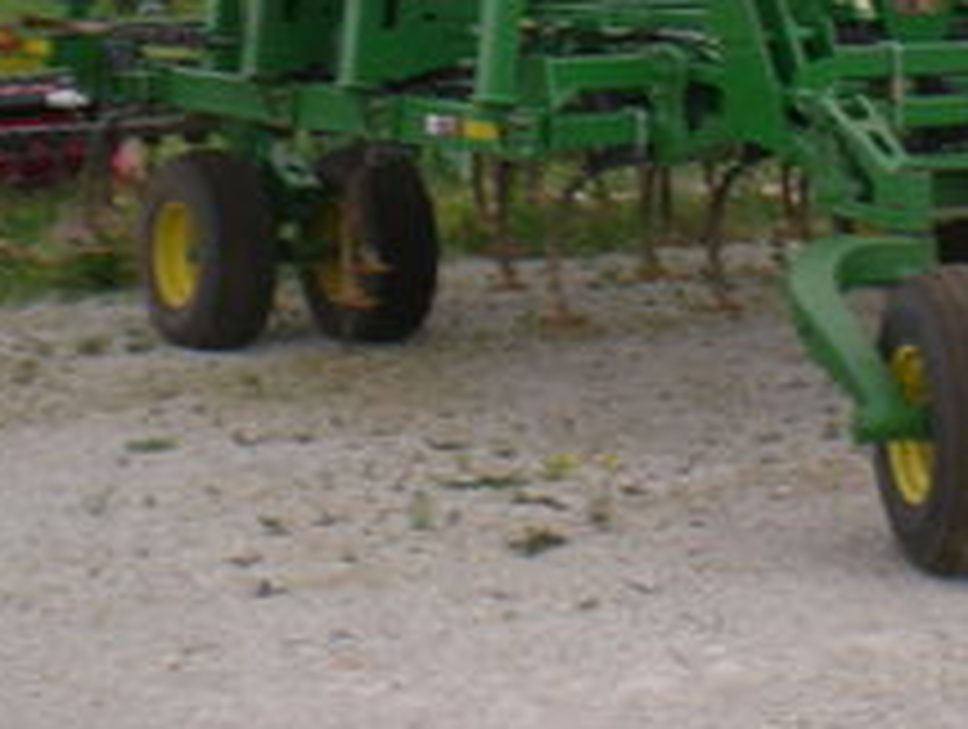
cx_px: 689
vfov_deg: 14.9
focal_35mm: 96
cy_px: -176
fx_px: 2689
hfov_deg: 20.3
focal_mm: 6.3
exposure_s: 1/184
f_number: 4.6
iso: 50
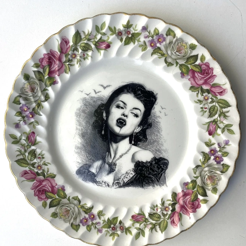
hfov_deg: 52.5
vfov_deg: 52.5
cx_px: 123
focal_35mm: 31
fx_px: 249
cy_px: 129
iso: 40
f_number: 1.6
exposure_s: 1/121
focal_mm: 4.2
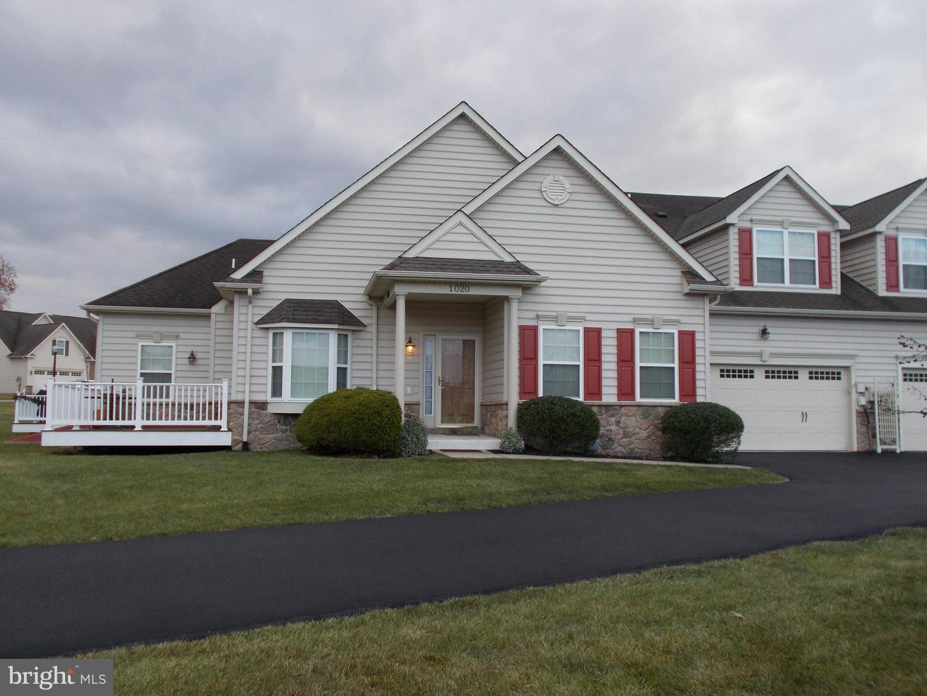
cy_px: 348
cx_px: 464
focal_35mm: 34
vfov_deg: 41.8
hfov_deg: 54.0
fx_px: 911
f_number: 3.6
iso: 80
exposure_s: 1/100
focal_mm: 6
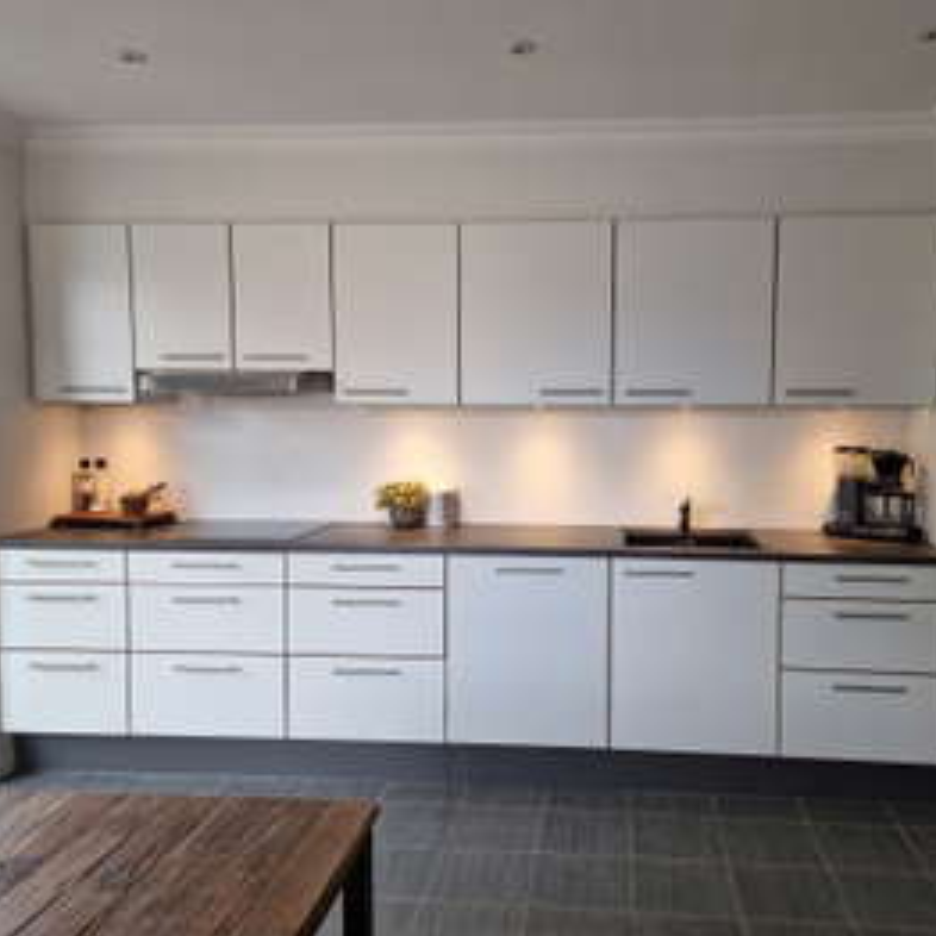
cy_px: 468
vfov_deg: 55.6
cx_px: 538
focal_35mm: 29
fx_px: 887
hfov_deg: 55.4
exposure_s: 1/120
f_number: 1.8
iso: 160
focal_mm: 6.4
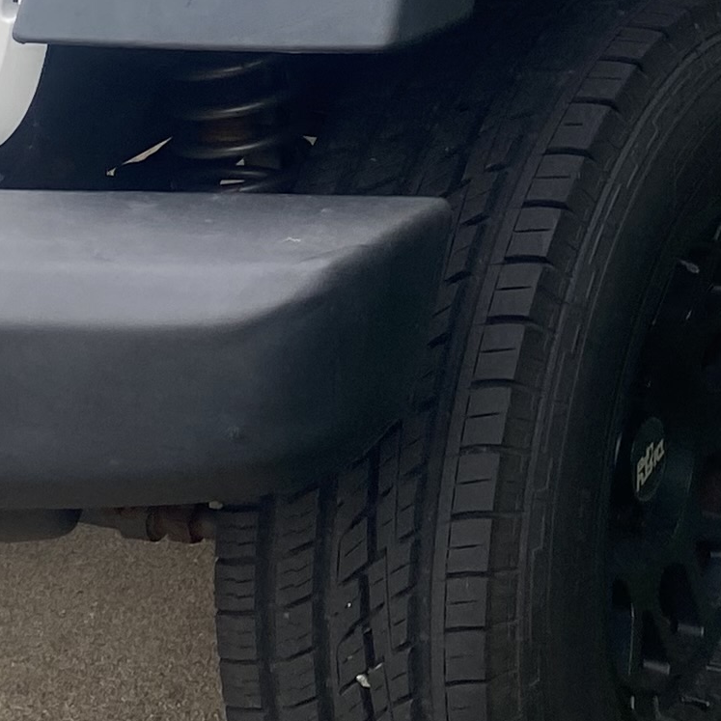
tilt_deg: -14.1
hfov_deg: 14.0
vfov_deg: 13.7
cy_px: -122
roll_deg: +1.0
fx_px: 2922
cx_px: 553
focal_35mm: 124
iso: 32
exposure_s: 1/189
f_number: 1.8
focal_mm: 4.25
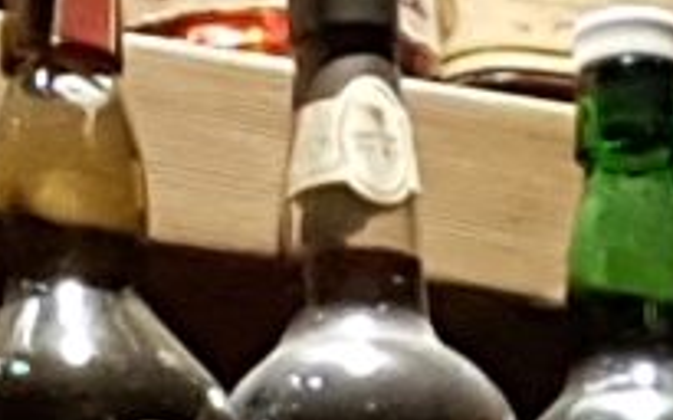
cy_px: 215
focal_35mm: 94
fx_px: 1724
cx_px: 233
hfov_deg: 22.0
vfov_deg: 13.9
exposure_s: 1/20
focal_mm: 4.2
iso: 250
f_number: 1.7
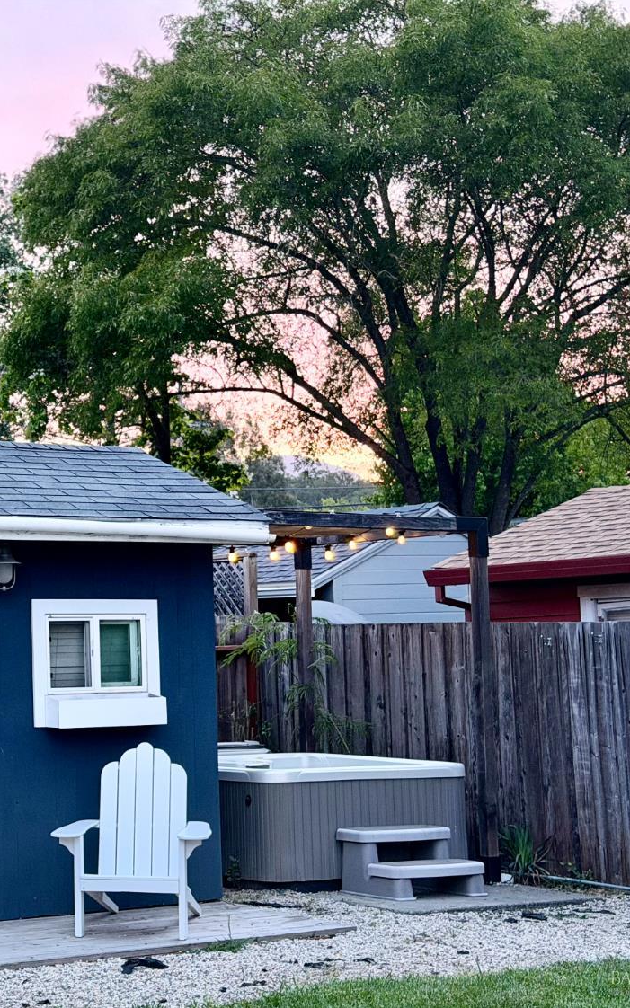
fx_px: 1869
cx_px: 10
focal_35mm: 68
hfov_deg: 18.7
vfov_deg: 30.2
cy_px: 504
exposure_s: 1/51
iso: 250
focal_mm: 6.76
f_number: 1.78
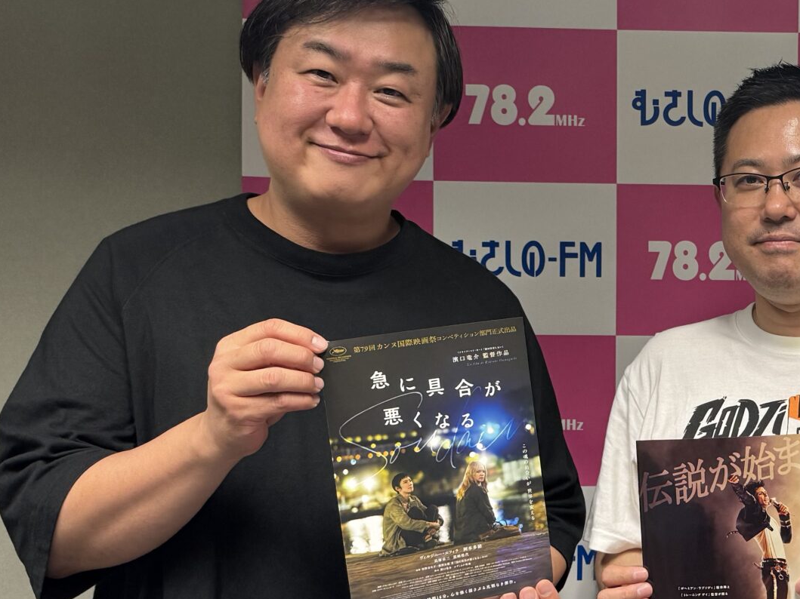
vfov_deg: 25.2
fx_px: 1340
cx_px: 758
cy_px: 301
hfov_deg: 31.3
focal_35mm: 58
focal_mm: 6.76
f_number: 1.78
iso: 160
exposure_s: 1/100
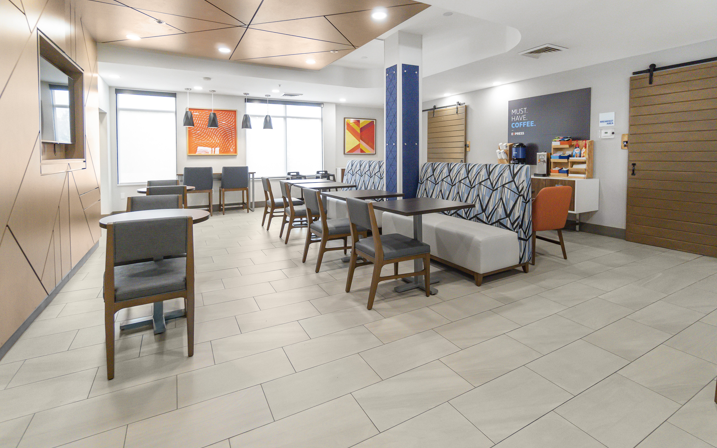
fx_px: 313
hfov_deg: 97.8
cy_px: 207
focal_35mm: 16
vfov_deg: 71.1
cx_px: 371
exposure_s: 1/160
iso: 1250
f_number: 4
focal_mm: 10
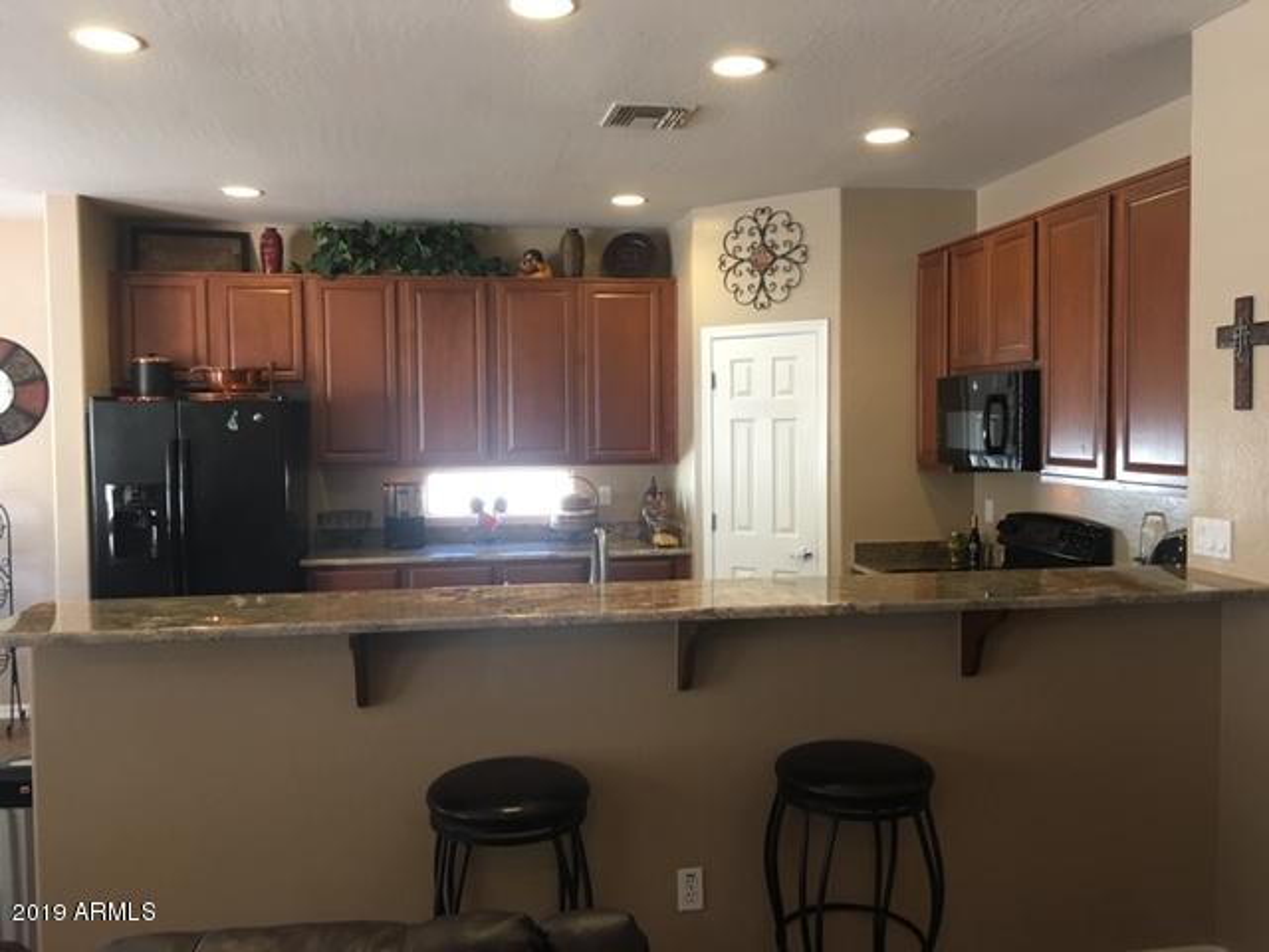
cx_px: 634
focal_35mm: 29
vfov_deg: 48.2
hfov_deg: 61.7
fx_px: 1063
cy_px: 476
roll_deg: +0.1
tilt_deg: -1.2
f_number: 2.2
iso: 64
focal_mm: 4.15
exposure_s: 1/15
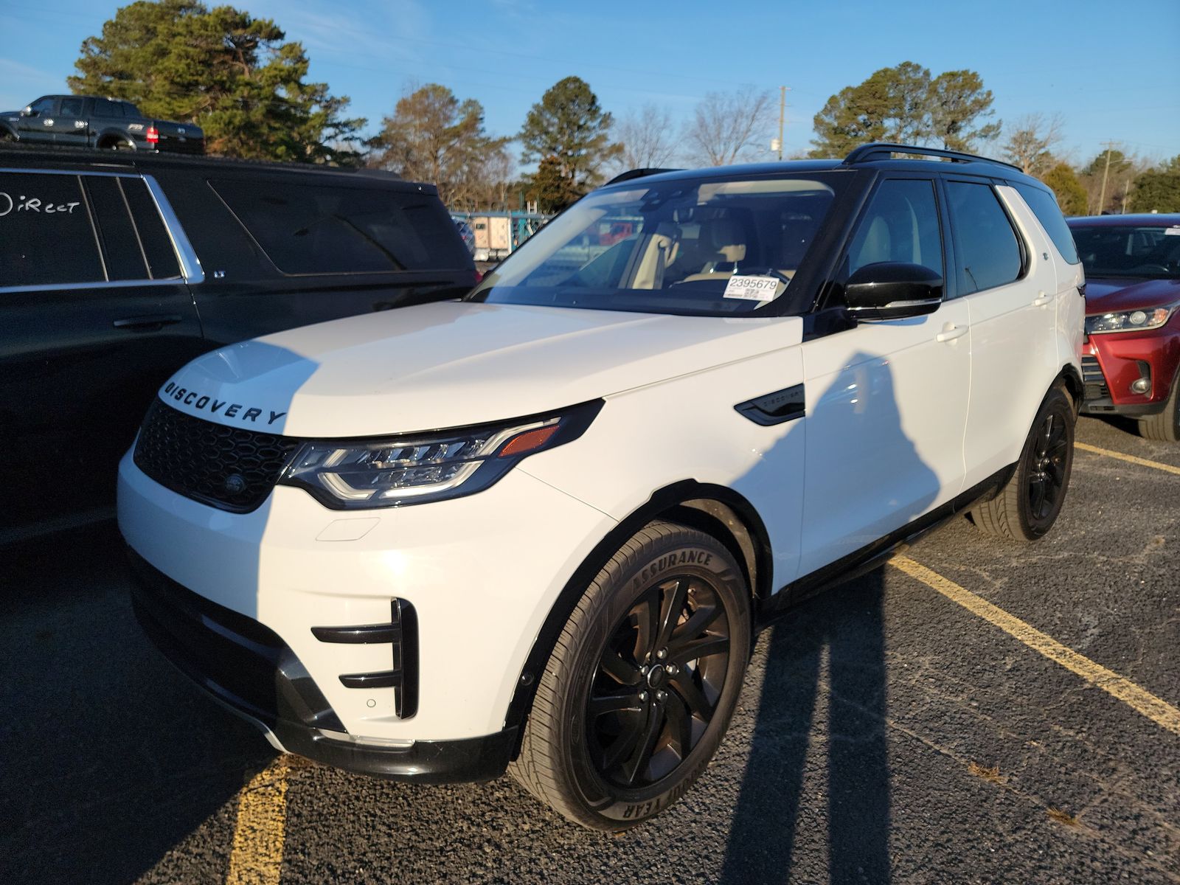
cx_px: 590
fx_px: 818
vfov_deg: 56.8
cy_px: 442
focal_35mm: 24
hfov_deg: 71.6
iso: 50
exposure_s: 1/840
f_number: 1.8
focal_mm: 6.7
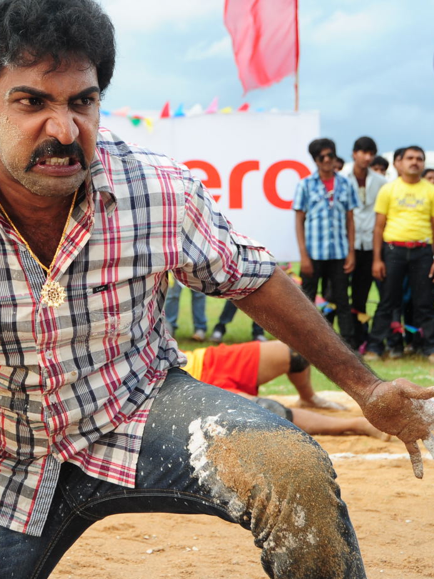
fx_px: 1136
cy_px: 241
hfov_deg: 21.3
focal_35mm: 68
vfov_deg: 28.5
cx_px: 81
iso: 500
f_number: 5
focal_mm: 32
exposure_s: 1/500
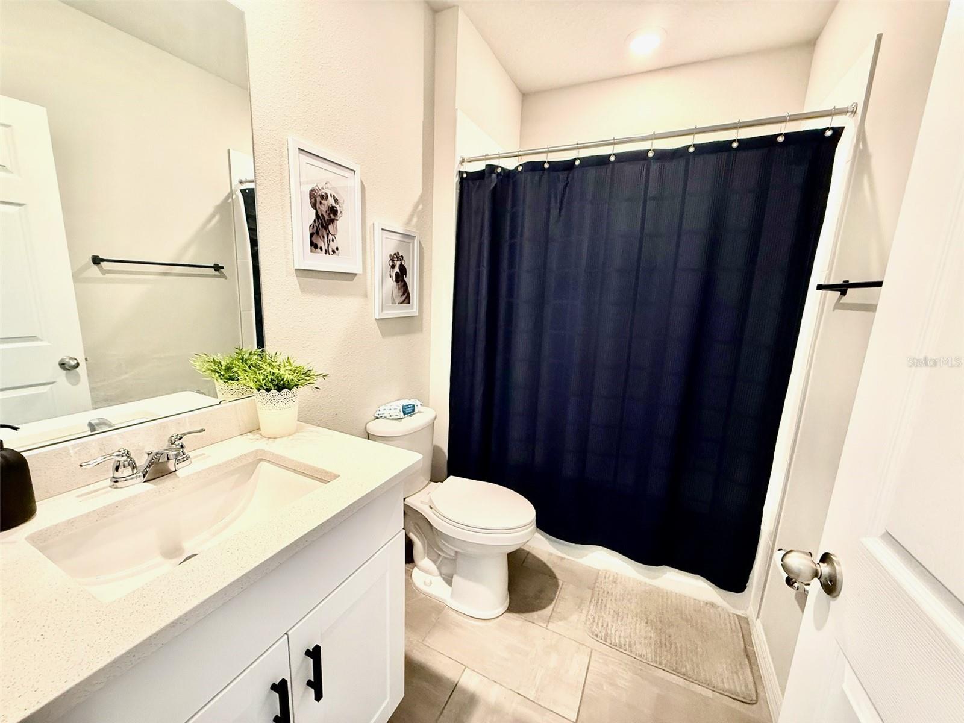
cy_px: 362
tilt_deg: -10.4
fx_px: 390
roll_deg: -2.4
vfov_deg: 85.7
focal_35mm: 14
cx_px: 482
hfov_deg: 102.1
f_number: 2.2
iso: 400
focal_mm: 2.22
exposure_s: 1/60
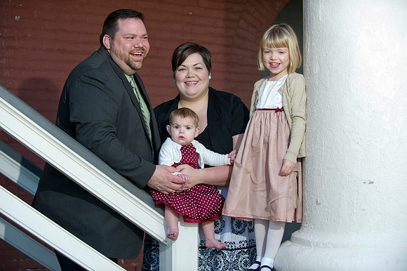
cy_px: 136
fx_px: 791
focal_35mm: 70
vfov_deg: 19.4
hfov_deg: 28.9
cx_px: 204
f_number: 3.2
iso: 250
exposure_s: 1/250
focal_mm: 70
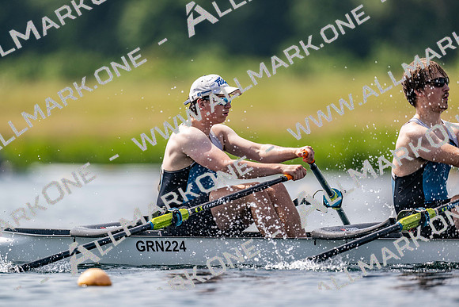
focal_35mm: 600
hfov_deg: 3.4
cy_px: 154
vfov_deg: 2.3
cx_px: 230
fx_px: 7651
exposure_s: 1/2500
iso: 160
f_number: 4
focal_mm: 600
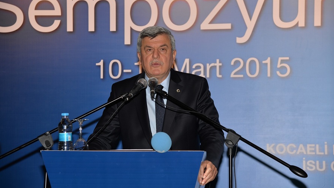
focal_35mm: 91
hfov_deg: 23.4
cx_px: 166
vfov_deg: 13.3
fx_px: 806
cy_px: 93
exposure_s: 1/60
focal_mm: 86
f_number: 5
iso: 200
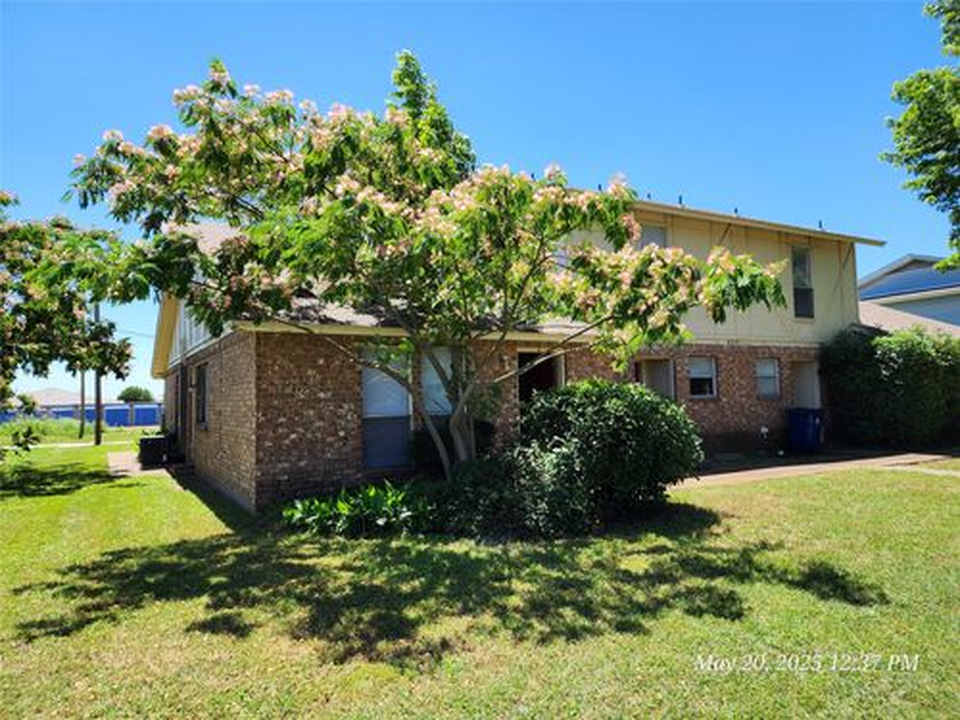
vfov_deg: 58.9
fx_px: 638
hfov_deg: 73.9
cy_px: 360
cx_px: 480
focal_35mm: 23
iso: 12
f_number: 1.8
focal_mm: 6.4
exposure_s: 1/501
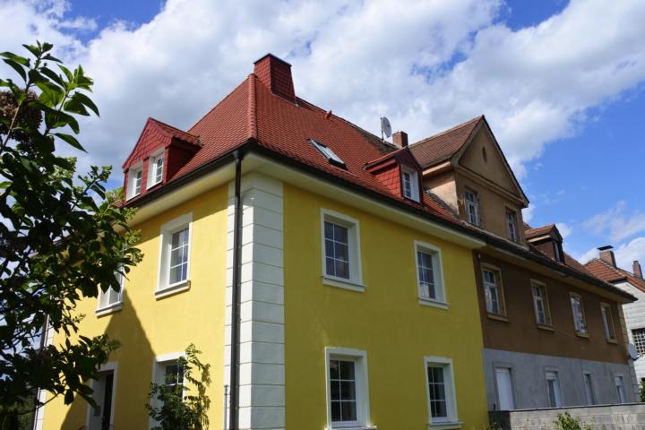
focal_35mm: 33
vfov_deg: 40.0
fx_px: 591
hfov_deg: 57.2
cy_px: 215
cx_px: 322
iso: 160
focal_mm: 12.3
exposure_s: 1/1000
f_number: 5
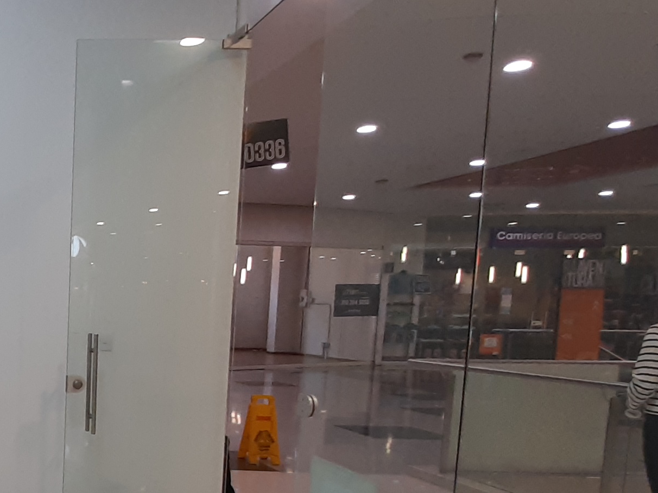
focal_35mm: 35
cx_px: -154
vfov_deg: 39.3
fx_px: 665
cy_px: 386
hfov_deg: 37.6
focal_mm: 1.42
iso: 125
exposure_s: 1/40
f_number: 2.2
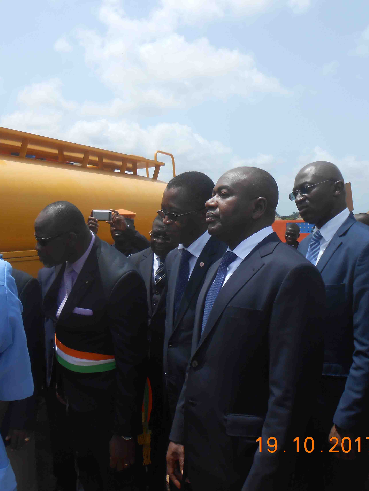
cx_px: 145
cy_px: 243
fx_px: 497
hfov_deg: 40.5
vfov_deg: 52.6
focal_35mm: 35
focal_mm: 4.6
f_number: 3.5
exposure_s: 1/1250
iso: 80
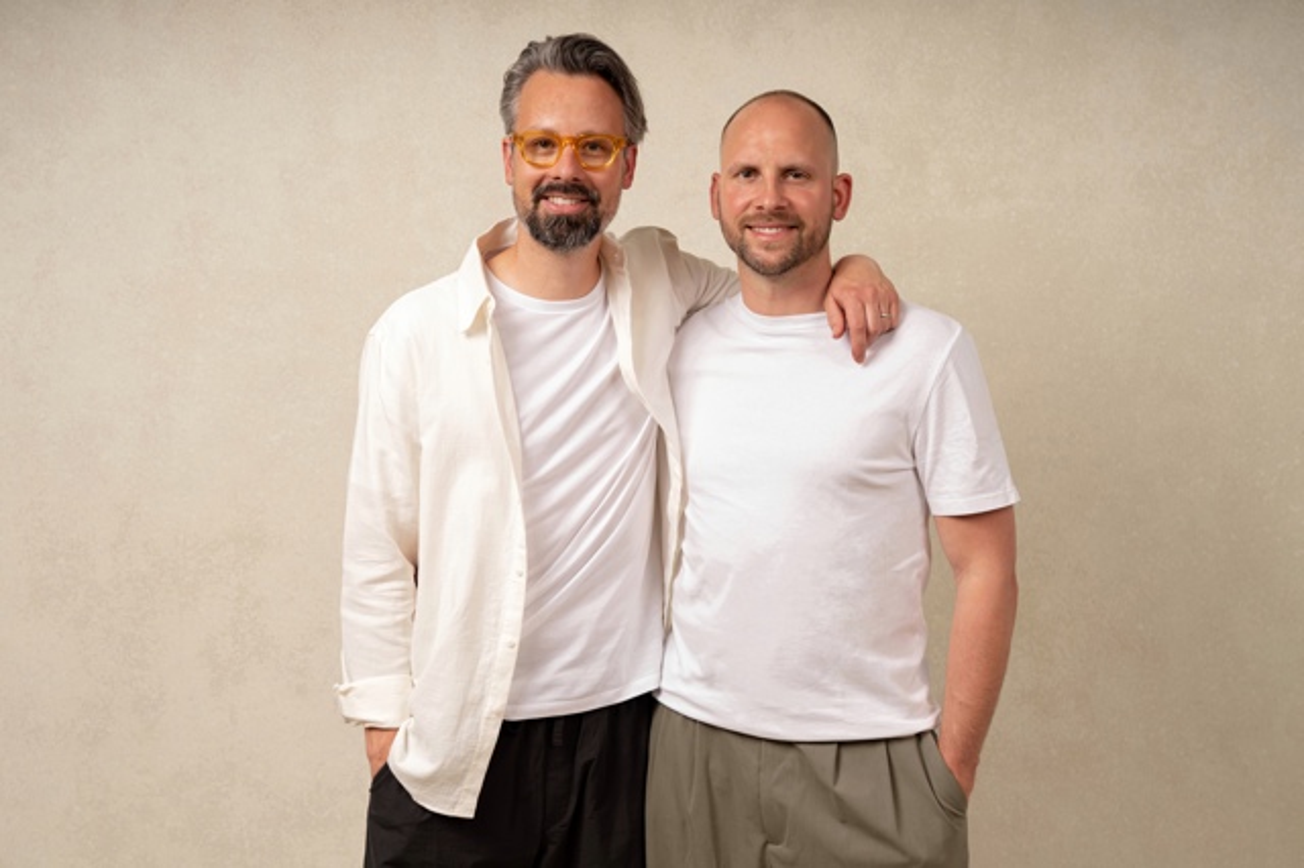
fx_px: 1629
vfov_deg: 29.8
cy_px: 434
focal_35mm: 45
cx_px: 652
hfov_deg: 43.6
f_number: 5
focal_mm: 45
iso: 400
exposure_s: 1/200
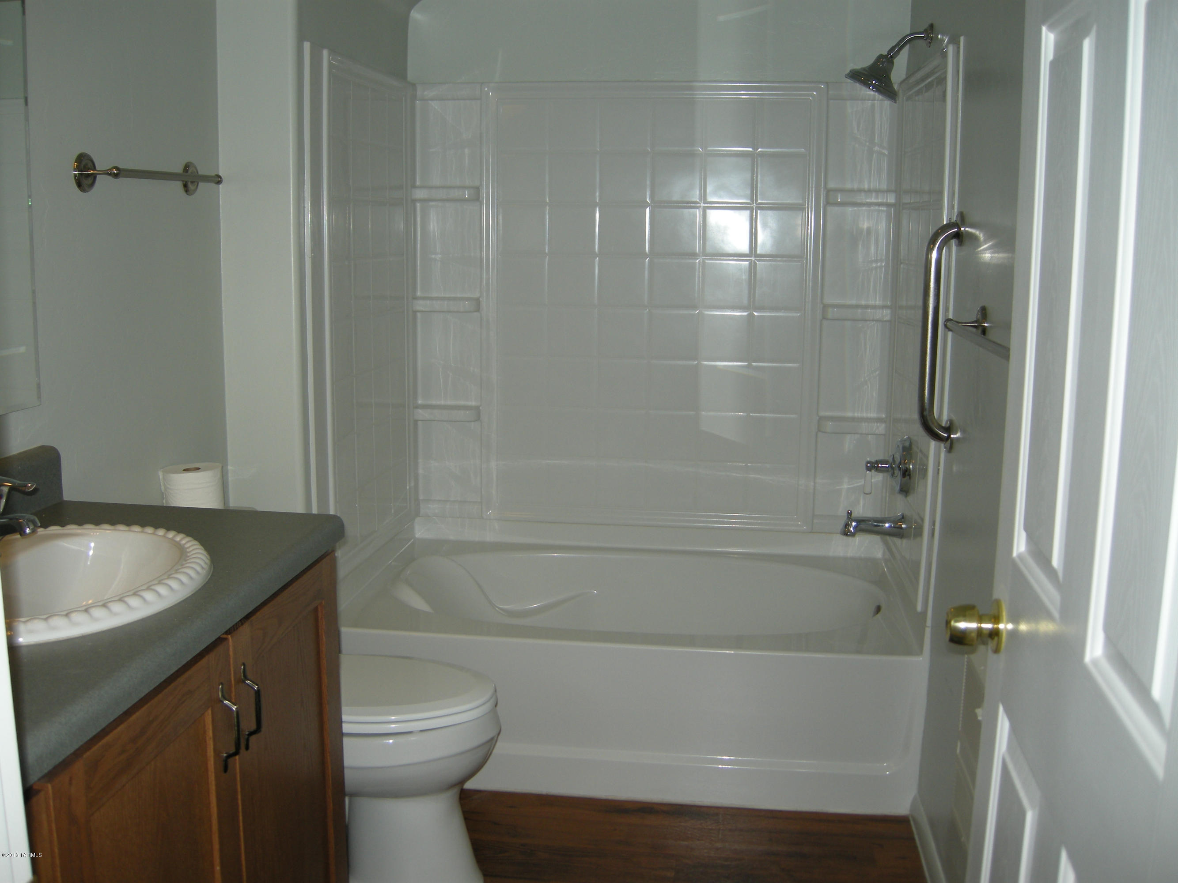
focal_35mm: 35
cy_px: 442
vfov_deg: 40.7
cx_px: 589
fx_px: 1191
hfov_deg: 52.6
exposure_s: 1/60
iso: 64
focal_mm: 7.5
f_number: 2.7
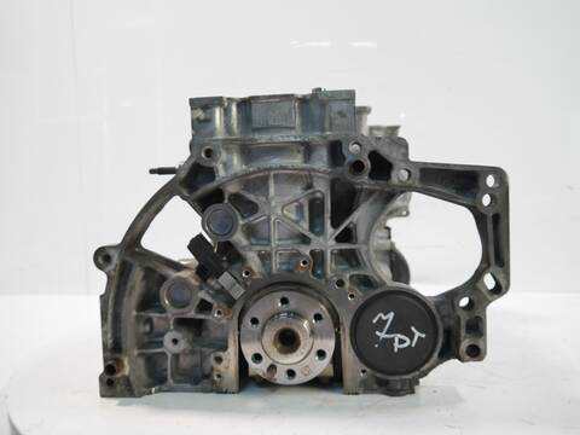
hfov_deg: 63.4
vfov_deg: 49.7
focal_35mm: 28
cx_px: 290
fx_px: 469
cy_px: 218
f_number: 3.5
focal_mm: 14
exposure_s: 1/60
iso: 800
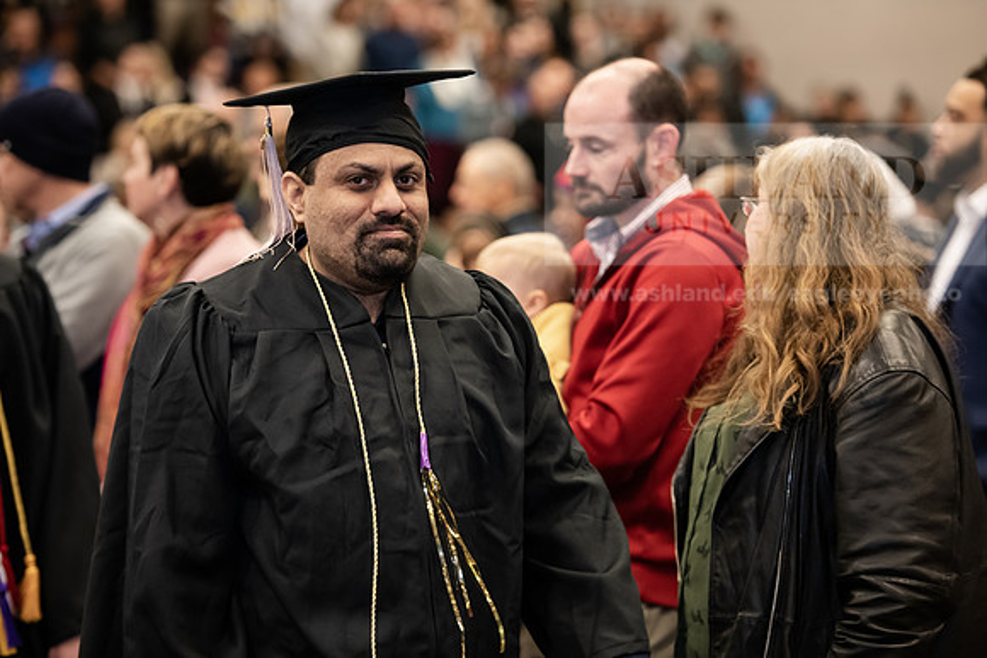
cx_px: 494
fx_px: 3565
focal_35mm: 130
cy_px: 329
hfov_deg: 15.8
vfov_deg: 10.6
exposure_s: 1/200
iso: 2000
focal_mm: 130
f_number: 3.2
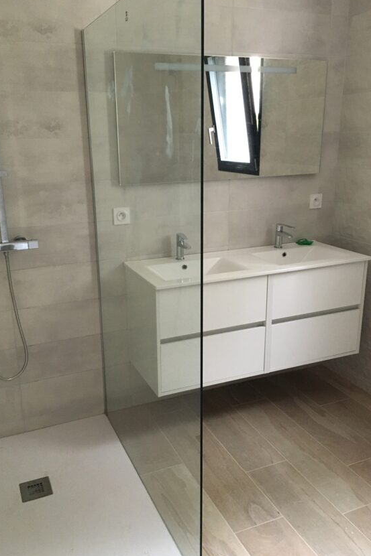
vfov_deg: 60.3
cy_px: 282
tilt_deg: -17.0
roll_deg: +0.3
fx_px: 479
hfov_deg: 42.3
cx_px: 168
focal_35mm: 31
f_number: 2.2
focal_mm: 4.15
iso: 200
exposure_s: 1/17
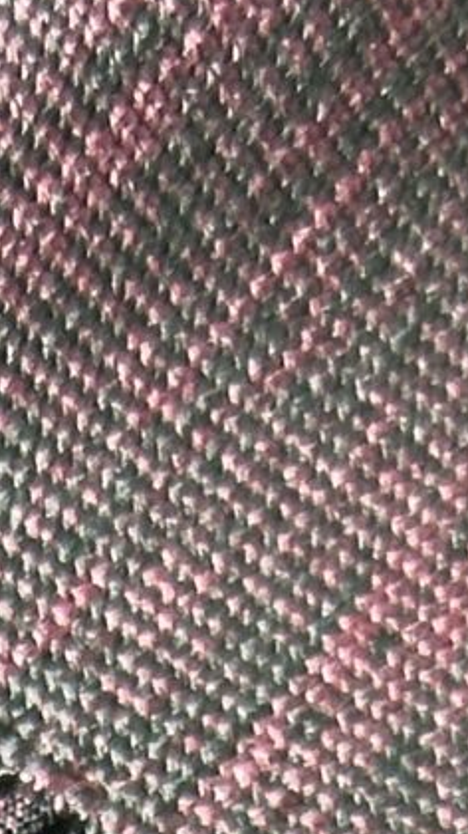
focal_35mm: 319
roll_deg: -2.0
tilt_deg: -10.8
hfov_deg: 3.7
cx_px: -777
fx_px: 7043
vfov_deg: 6.3
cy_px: 2419
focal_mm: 6.86
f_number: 1.78
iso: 125
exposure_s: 1/100
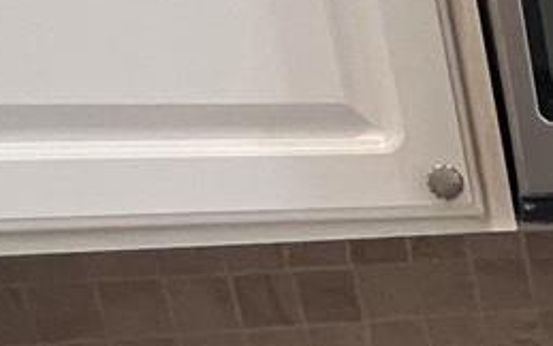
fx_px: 1281
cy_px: 669
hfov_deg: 16.8
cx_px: 1164
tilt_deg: -20.0
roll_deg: +1.1
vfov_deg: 13.4
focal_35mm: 85
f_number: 1.8
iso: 320
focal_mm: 1.57
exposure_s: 1/60
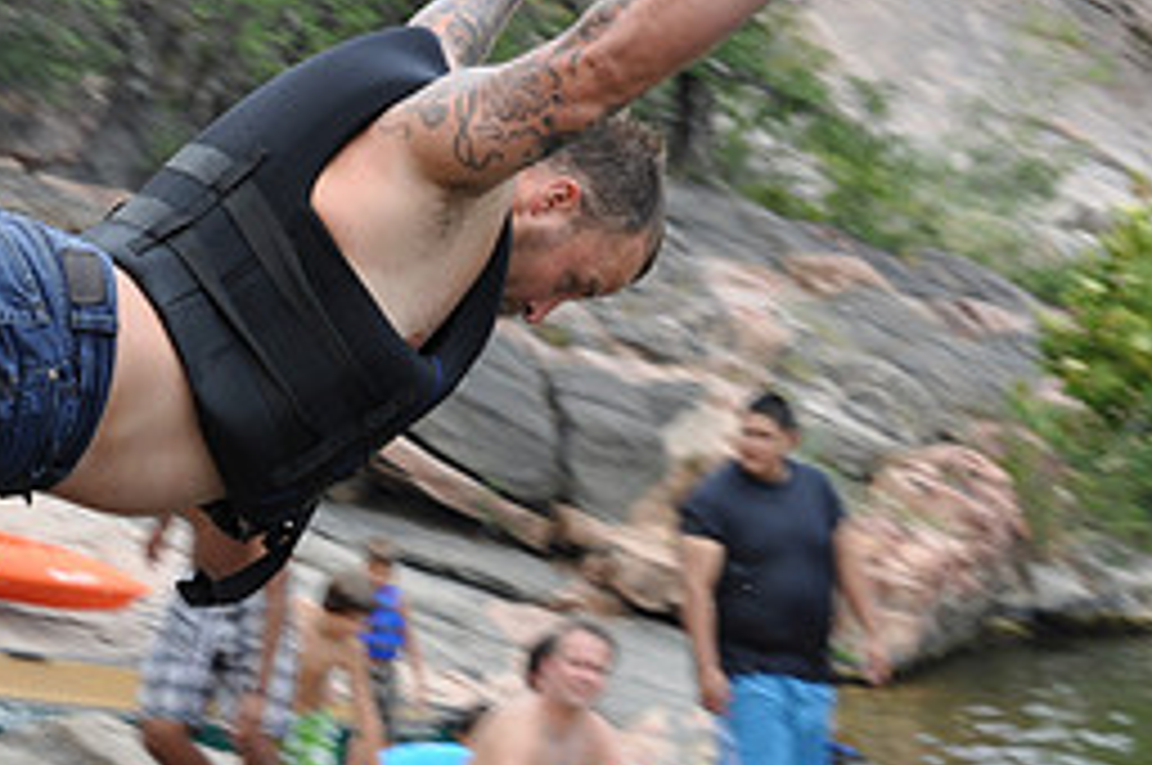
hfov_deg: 8.6
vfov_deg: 5.8
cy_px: 511
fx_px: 7606
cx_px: 162
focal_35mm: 238
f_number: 8
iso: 200
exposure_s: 1/200
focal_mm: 70
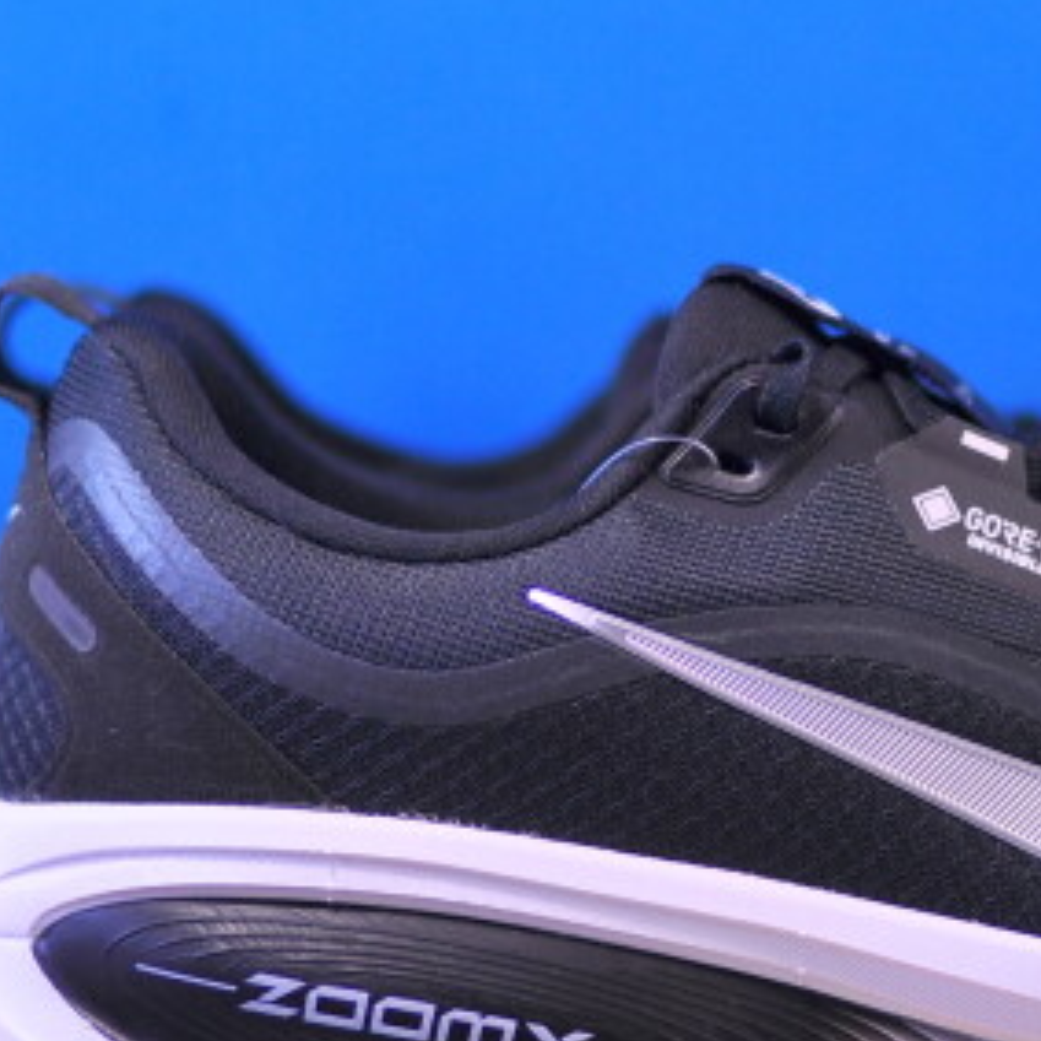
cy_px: 520
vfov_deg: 9.7
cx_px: 953
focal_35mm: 180
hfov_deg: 9.7
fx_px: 6124
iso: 250
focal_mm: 50
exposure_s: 1/320
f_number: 2
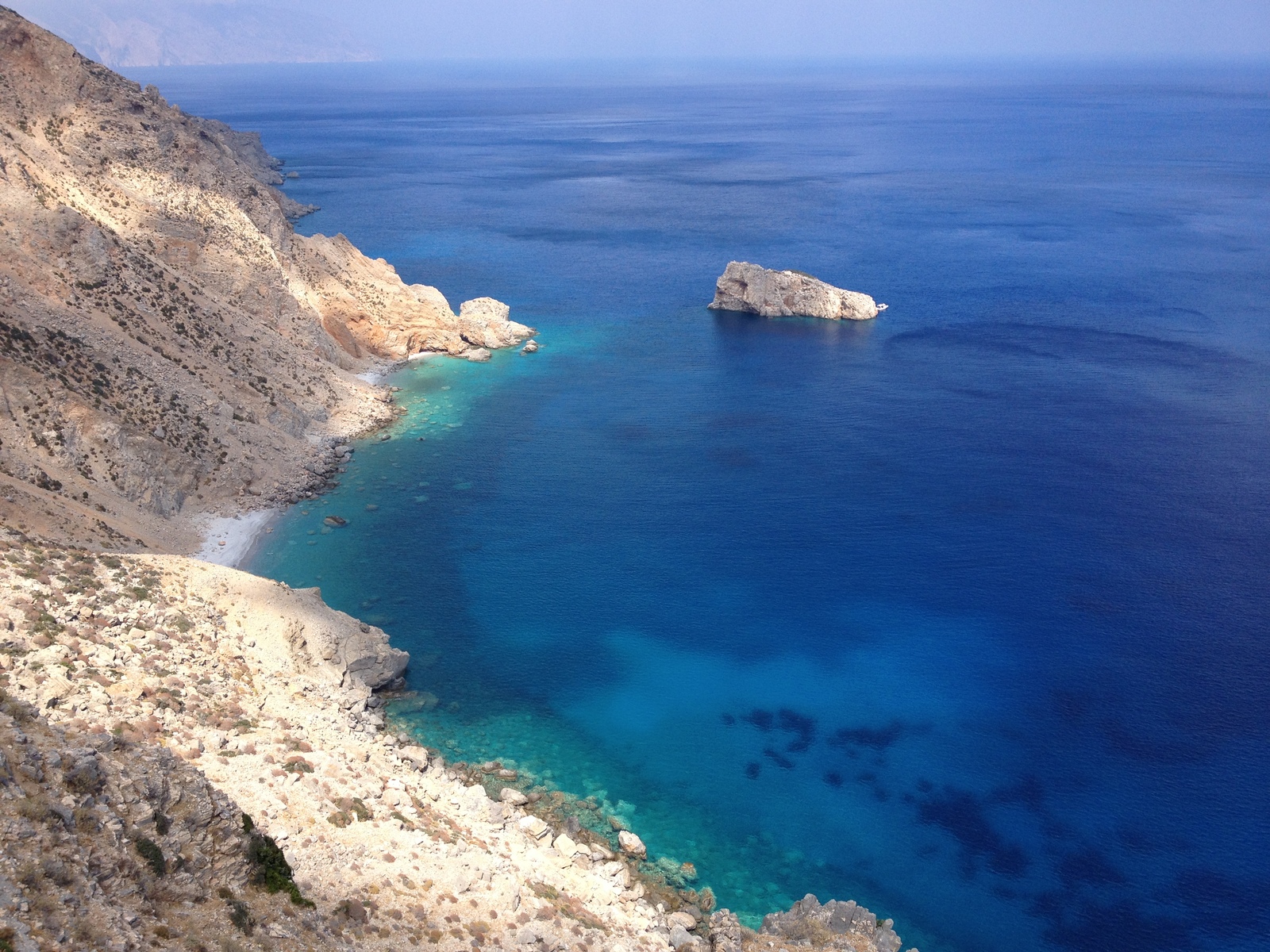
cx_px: 635
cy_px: 476
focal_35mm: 35
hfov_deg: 52.6
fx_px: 1284
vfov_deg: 40.7
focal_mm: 4.28
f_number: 2.4
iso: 50
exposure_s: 1/1381
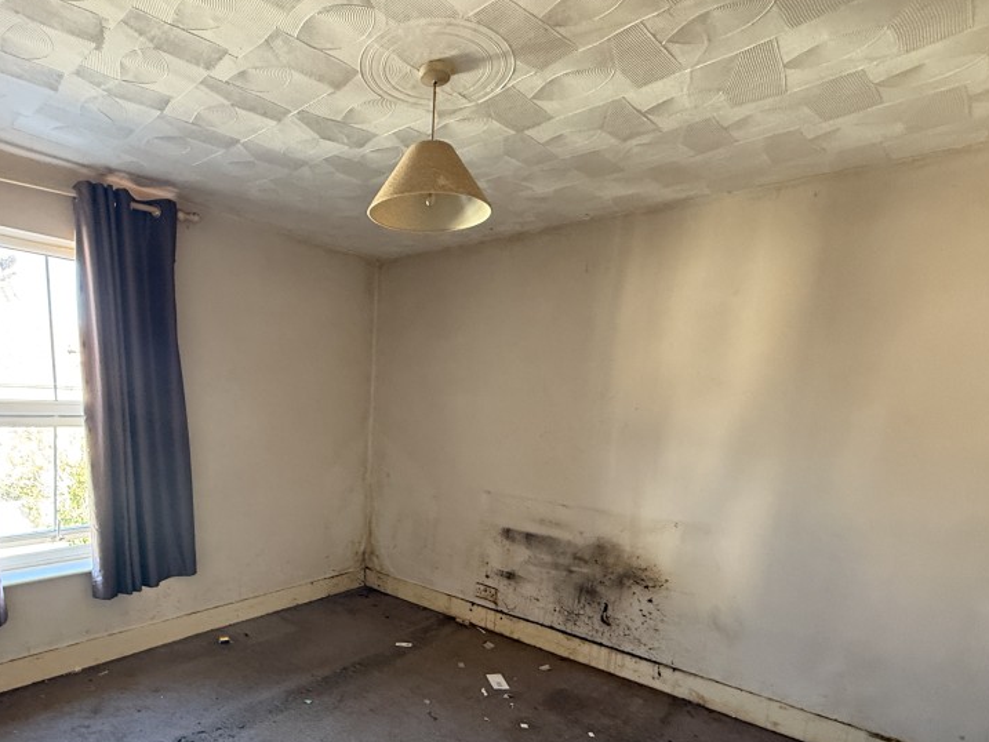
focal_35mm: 20
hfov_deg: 80.6
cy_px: 510
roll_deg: -2.6
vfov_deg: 63.8
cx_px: 389
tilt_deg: -11.2
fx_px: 572
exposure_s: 1/60
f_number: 2.2
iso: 400
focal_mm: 2.22
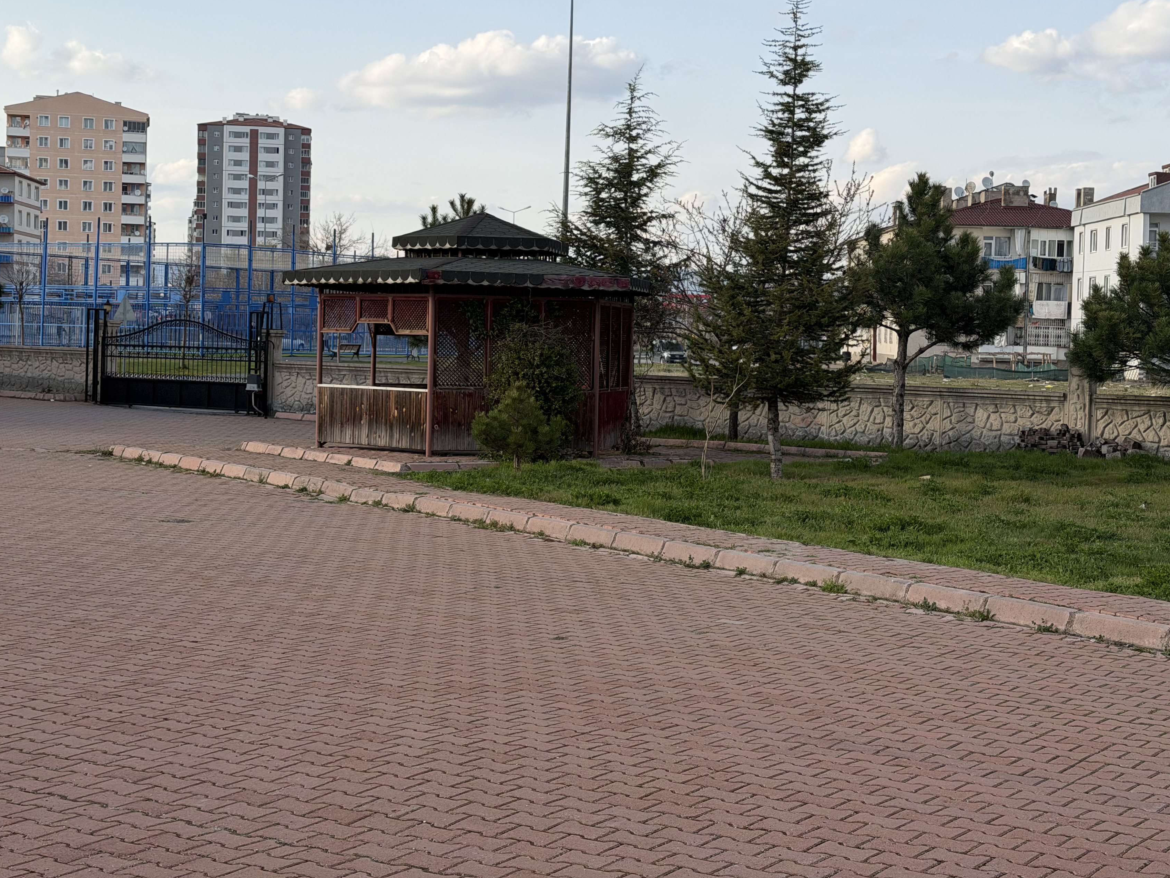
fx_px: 1927
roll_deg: -2.6
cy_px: 365
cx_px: 544
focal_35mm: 57
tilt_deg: -1.4
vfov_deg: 25.6
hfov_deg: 33.8
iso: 64
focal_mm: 6.76
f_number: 1.78
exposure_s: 1/2273
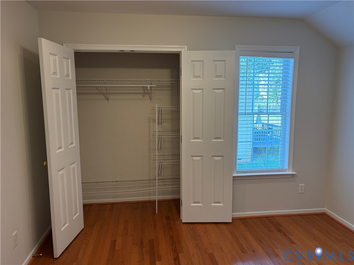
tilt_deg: -7.2
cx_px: 177
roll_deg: +1.1
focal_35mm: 26
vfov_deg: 53.1
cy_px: 132
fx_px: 266
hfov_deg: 67.3
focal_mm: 5.96
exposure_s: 1/148
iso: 125
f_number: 1.6
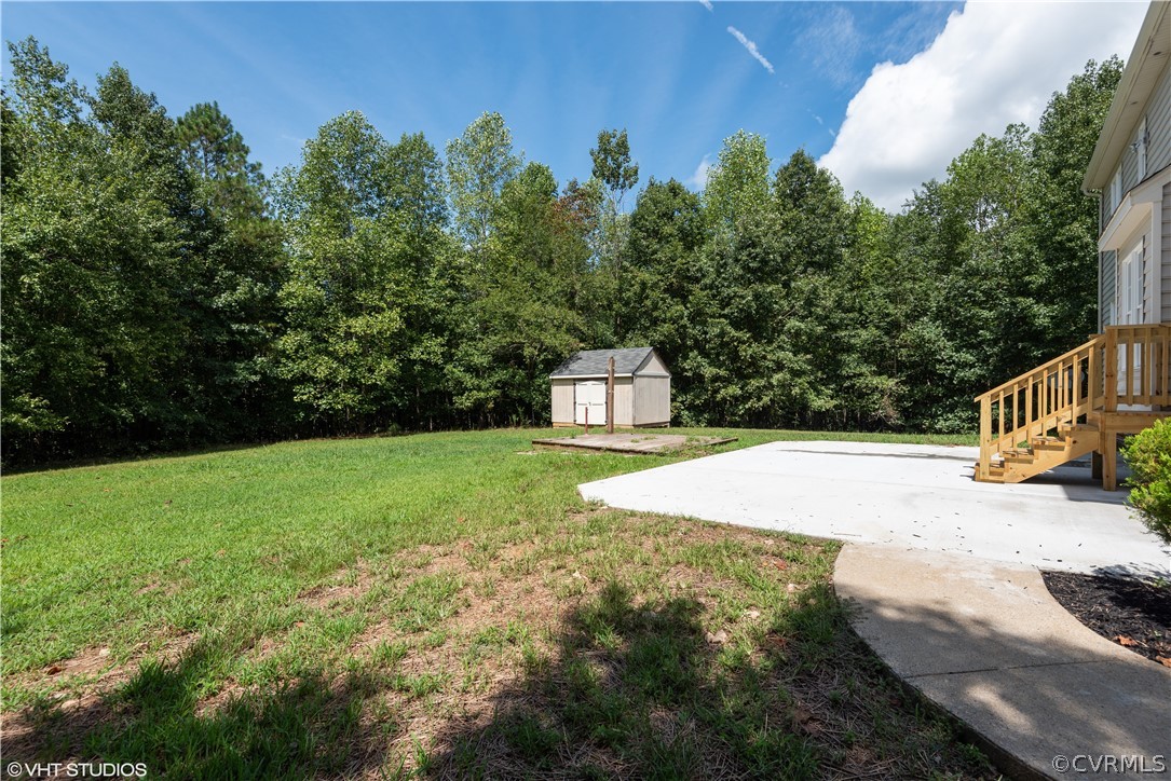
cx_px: 586
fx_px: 521
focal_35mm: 16
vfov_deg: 73.8
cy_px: 390
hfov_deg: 96.7
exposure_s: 1/320
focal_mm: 16
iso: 100
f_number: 8
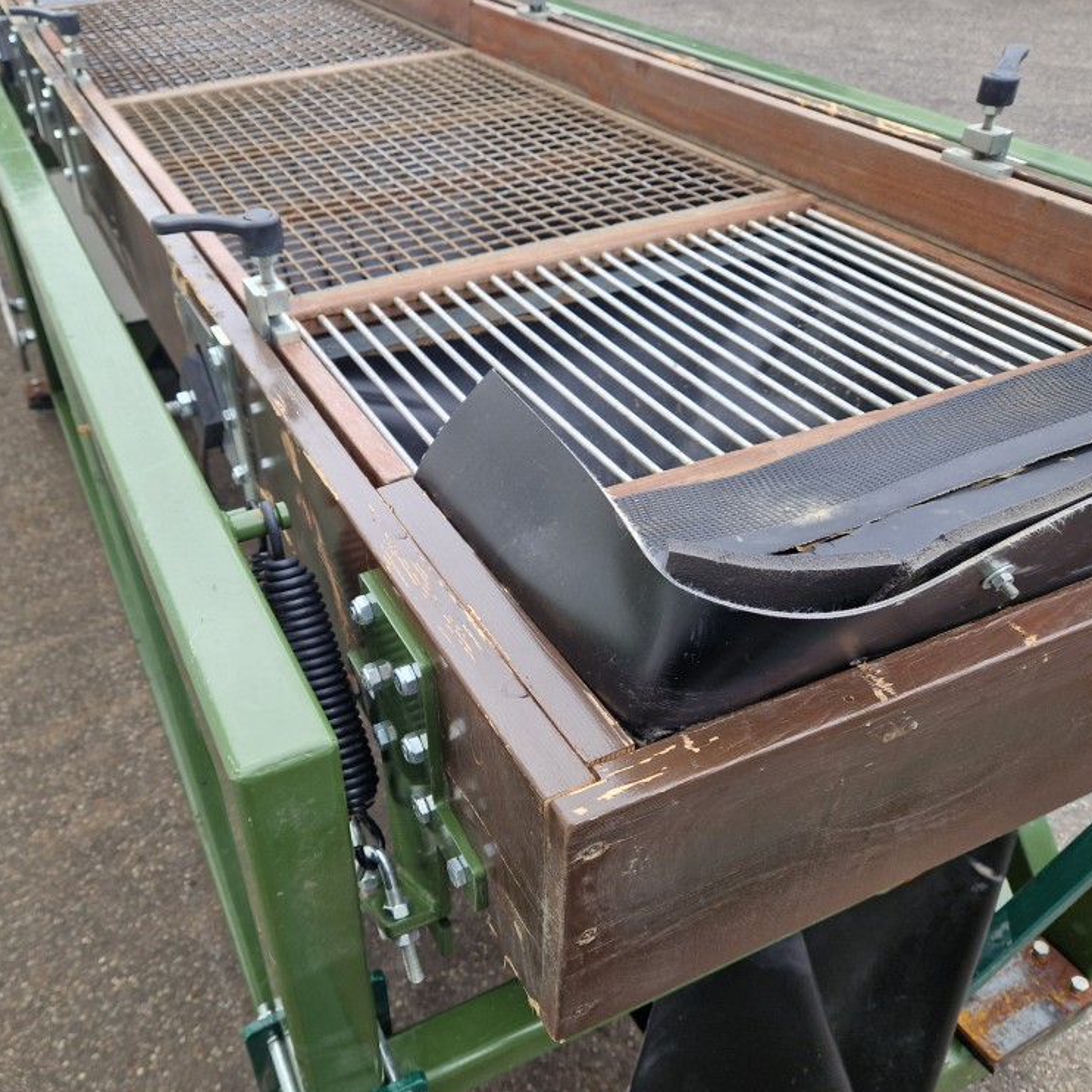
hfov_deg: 56.9
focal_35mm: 28
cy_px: 563
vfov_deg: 57.3
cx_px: 441
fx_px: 999
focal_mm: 5.4
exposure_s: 1/180
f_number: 1.8
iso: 50
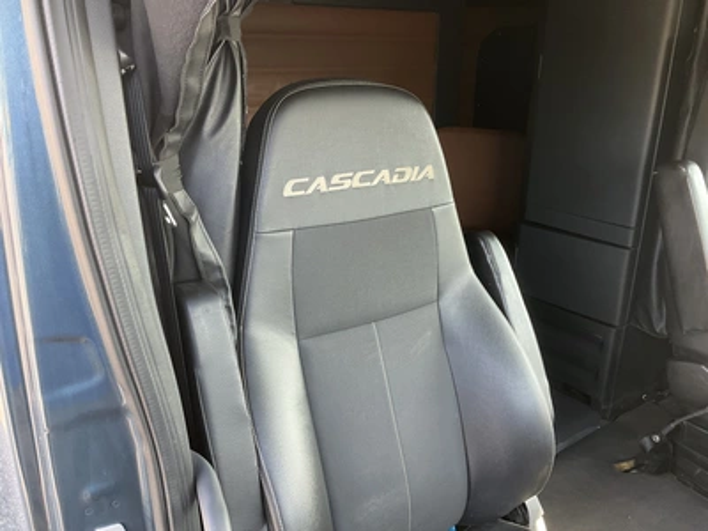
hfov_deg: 61.7
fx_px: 593
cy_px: 266
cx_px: 354
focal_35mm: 29
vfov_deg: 48.2
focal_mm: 3
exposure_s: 1/77
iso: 64
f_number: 1.8
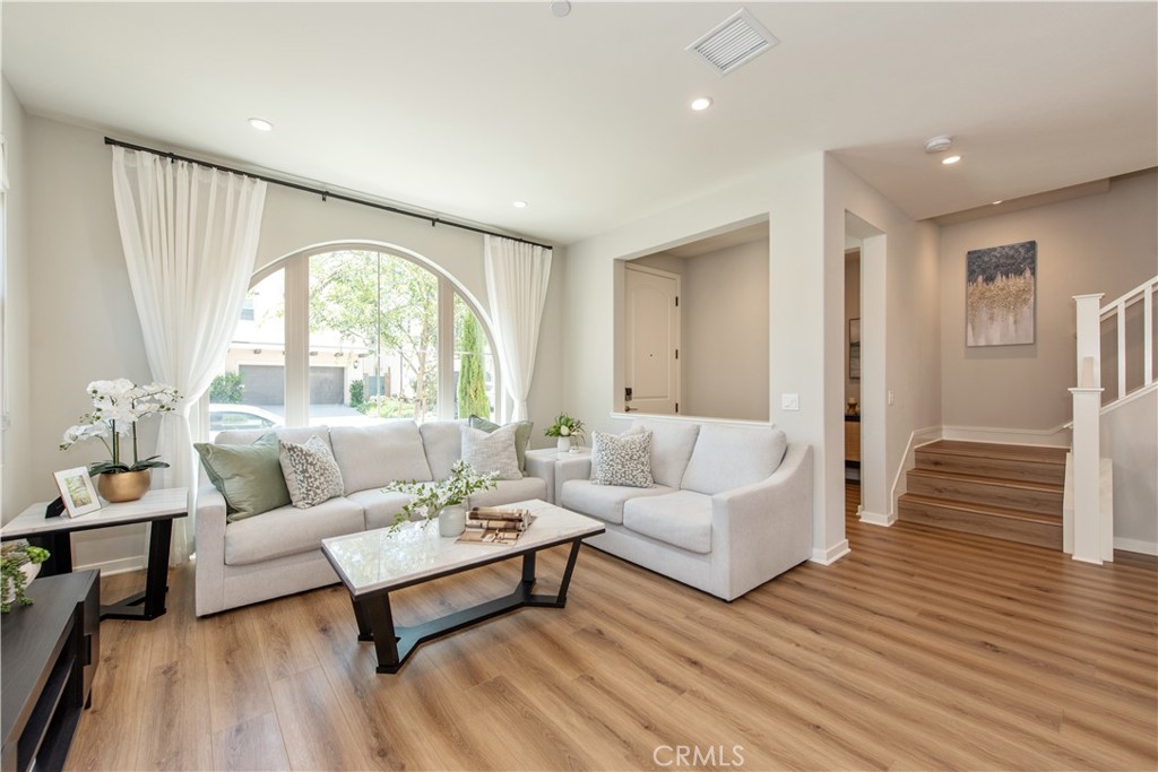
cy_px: 386
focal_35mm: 14
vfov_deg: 81.2
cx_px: 579
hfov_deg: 104.2
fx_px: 450
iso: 400
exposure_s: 1/125
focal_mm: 14
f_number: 5.6
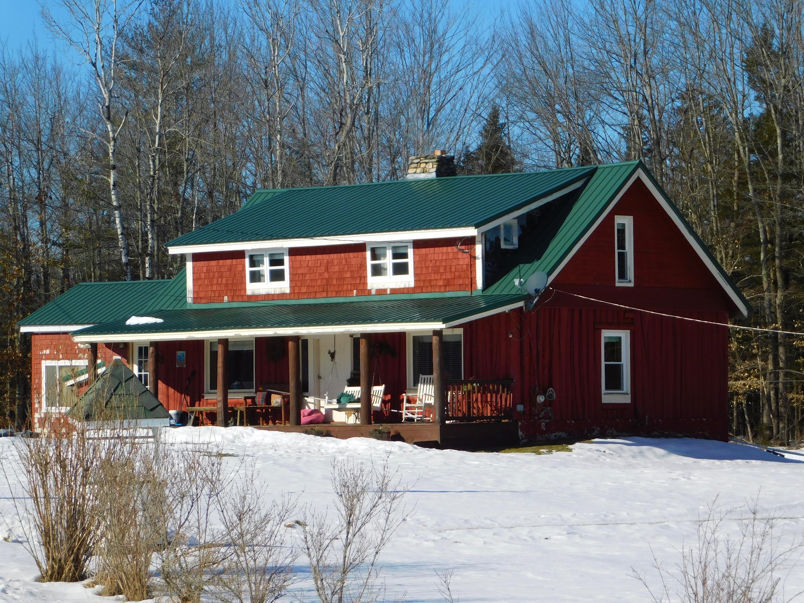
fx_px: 3437
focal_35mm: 148
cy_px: 302
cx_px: 402
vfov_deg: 10.0
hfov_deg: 13.3
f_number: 5.1
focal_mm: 26.3
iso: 125
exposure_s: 1/800
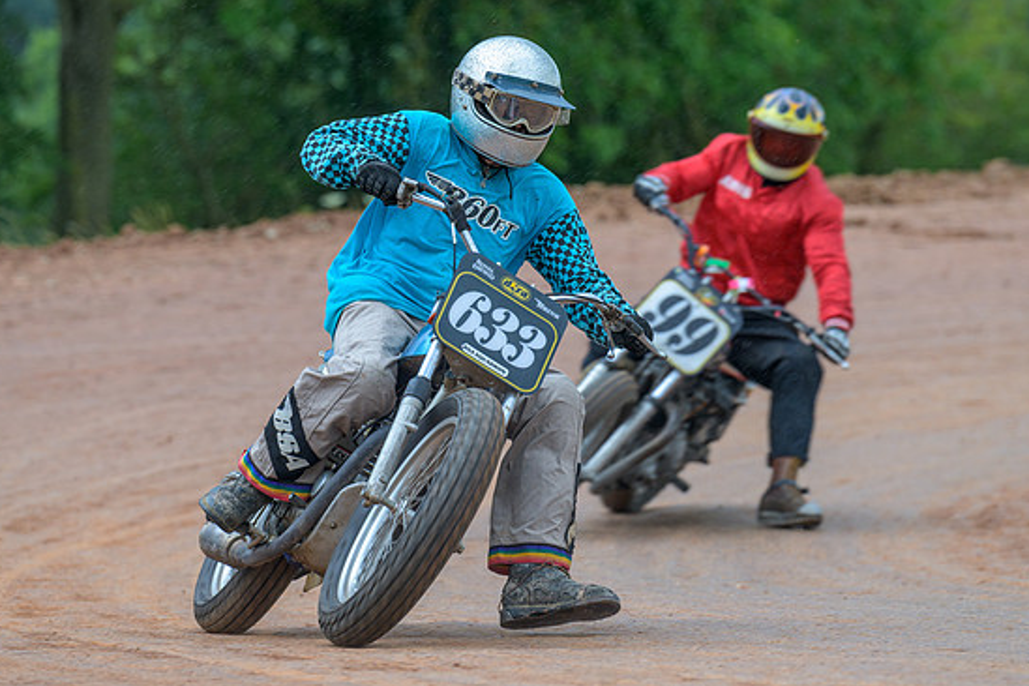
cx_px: 475
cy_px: 375
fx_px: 8260
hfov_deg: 7.1
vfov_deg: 4.8
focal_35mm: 289
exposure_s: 1/400
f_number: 4
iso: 220
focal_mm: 200
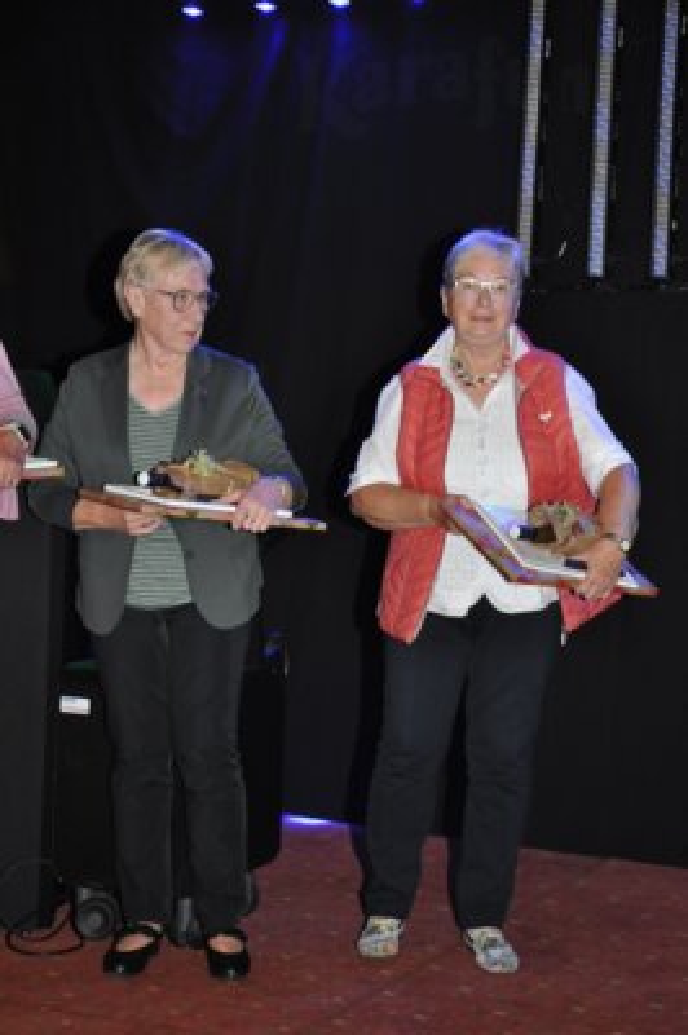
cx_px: 344
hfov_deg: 18.2
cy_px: 518
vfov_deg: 27.0
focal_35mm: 75
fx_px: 2154
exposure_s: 1/60
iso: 800
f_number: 5
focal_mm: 50
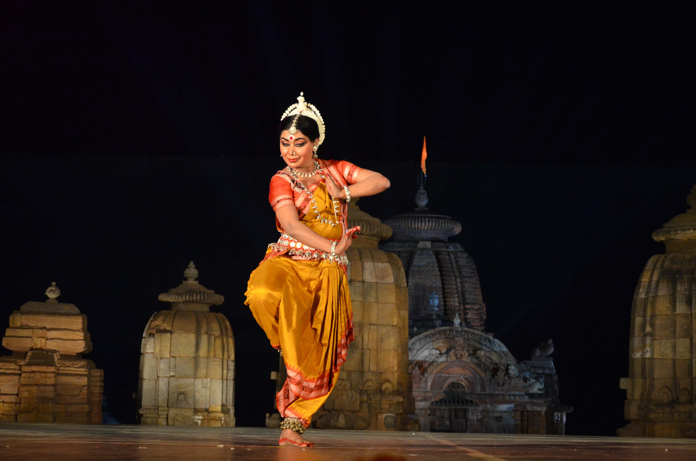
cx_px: 348
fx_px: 1389
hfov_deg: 28.1
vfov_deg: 18.8
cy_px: 230
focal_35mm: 72
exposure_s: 1/160
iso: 1250
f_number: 5.6
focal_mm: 48
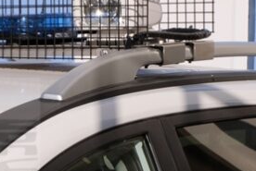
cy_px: 148
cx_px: -52
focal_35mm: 189
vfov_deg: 7.3
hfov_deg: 10.7
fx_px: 1346
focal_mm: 50
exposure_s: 1/350
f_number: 14
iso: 400
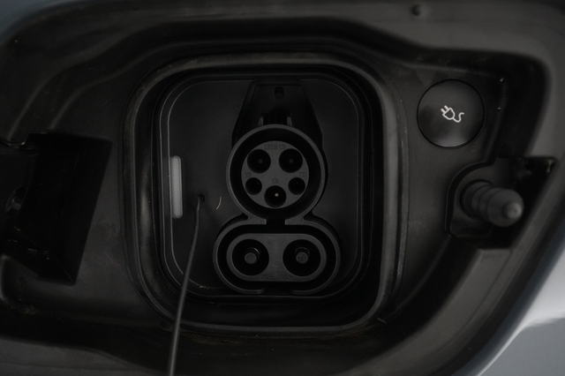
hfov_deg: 65.5
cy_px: 188
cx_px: 282
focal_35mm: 28
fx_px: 439
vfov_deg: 46.4
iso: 6400
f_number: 4.5
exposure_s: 1/160
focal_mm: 28
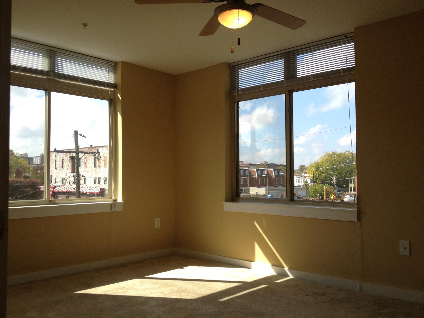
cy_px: 159
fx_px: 429
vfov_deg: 40.7
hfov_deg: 52.6
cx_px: 212
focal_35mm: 35
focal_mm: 4.28
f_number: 2.4
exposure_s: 1/836
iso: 80
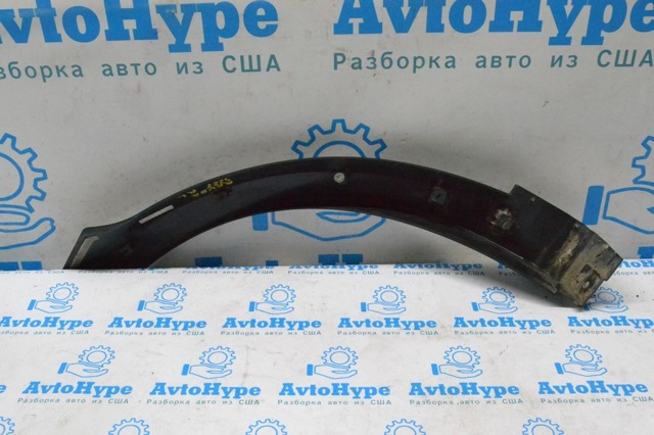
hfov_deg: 49.6
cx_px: 327
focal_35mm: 39
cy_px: 218
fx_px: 708
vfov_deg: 34.2
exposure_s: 1/160
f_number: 11
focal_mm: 26
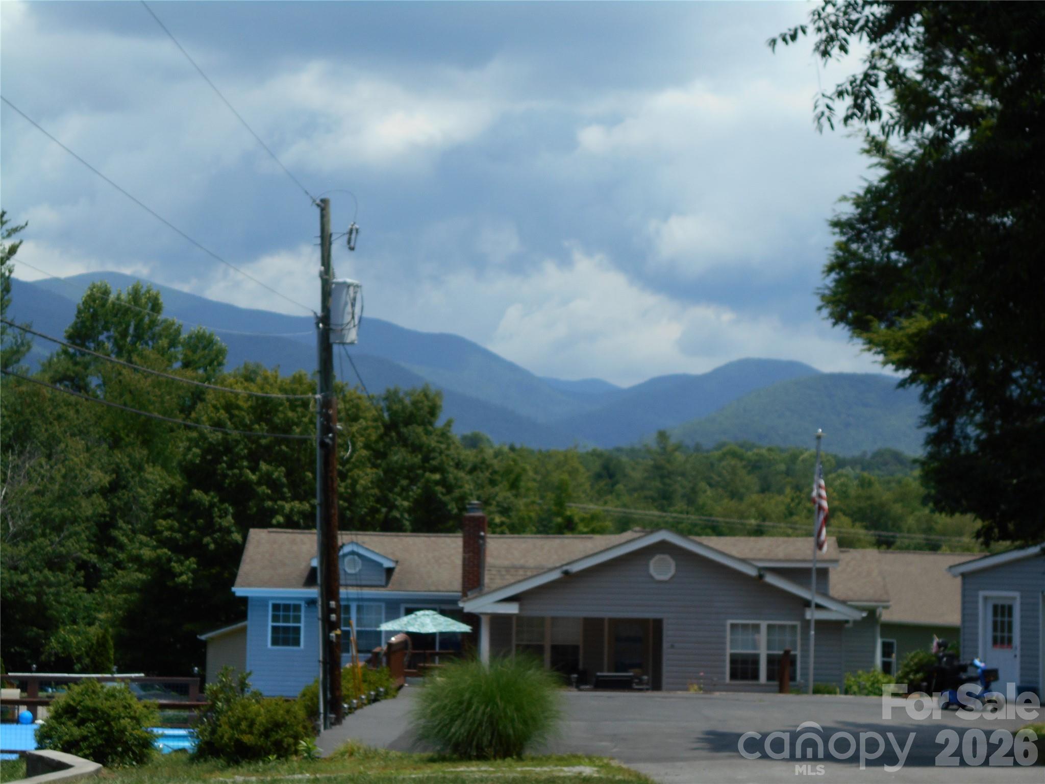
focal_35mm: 86
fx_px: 2596
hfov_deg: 22.8
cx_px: 522
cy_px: 392
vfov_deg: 17.2
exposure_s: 1/400
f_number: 6.3
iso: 80
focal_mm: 15.4
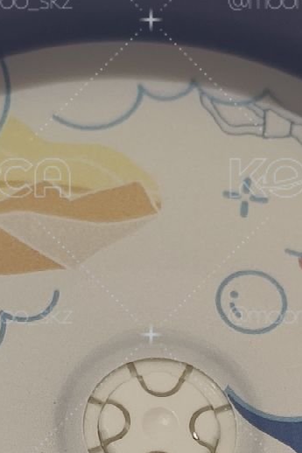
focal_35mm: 135
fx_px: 1700
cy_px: 544
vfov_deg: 14.7
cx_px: 151
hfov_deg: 10.2
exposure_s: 1/40
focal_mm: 6.19
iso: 800
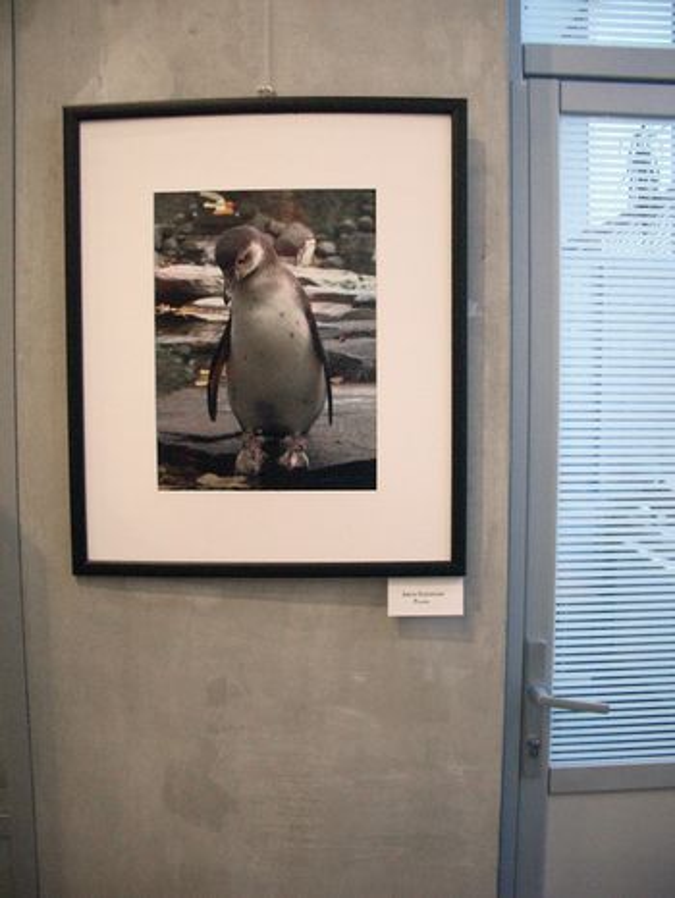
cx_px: 338
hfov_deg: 40.7
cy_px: 449
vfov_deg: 52.6
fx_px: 909
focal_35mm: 35
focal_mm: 5.8
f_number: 2.6
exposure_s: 1/40
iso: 320
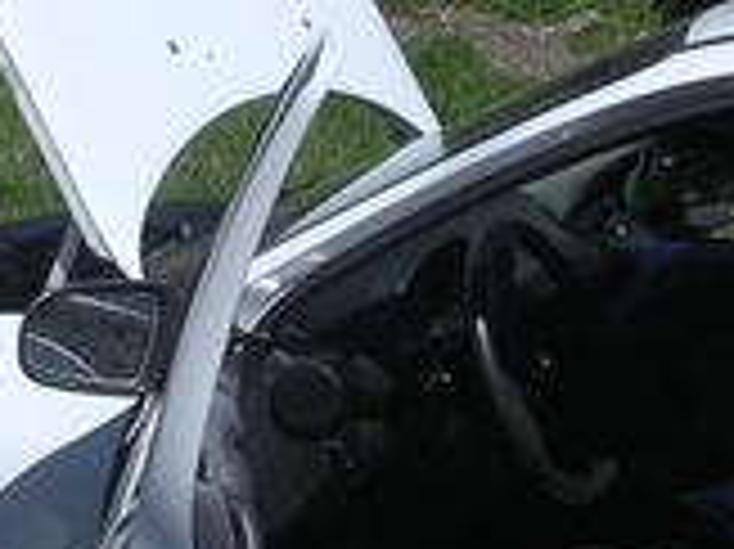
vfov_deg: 9.9
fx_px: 3157
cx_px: 167
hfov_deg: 13.2
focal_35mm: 149
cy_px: 252
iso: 100
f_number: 5.6
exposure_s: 1/497
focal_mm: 5.8
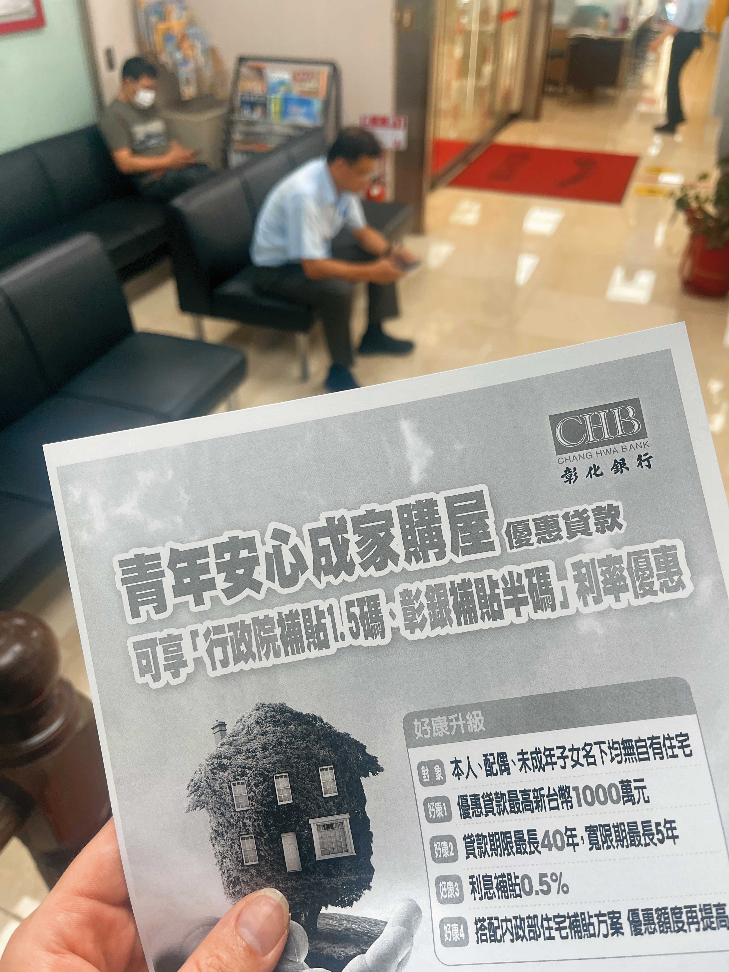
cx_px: 364
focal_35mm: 25
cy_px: 486
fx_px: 702
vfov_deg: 69.4
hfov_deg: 54.9
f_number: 1.6
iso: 100
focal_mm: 5.1
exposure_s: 1/120
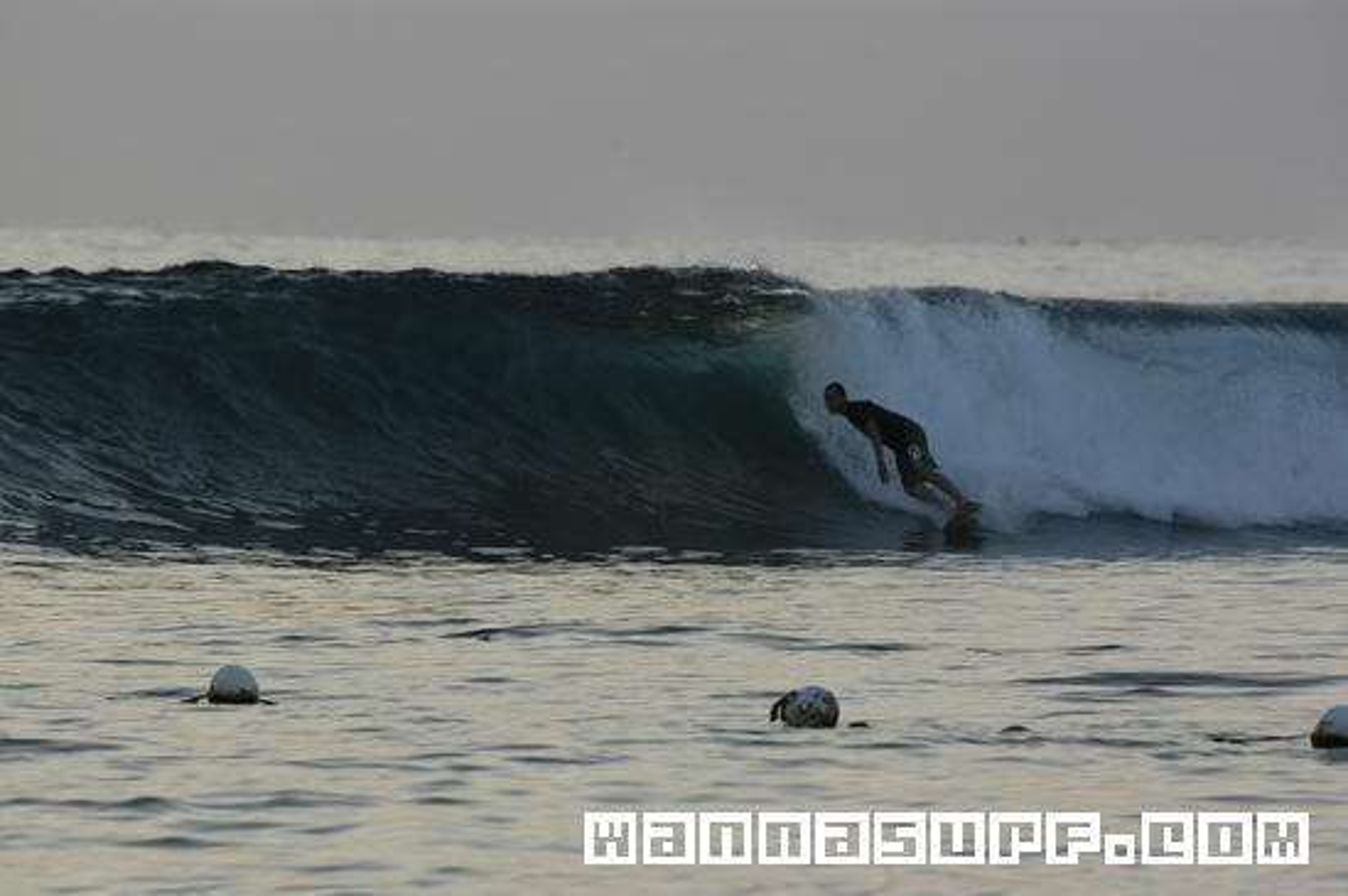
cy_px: 448
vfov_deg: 3.0
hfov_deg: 4.6
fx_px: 16835
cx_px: 674
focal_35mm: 450
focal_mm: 300
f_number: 6.3
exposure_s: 1/250
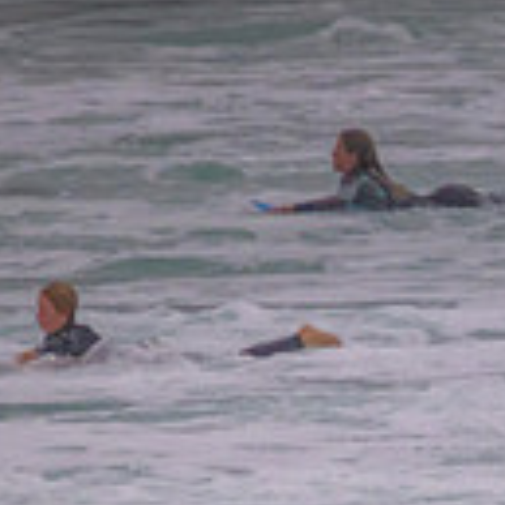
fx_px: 50308
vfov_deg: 0.6
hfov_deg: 0.6
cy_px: 648
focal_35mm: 3048
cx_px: 940
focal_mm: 800
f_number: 11
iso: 2000
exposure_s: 1/1250
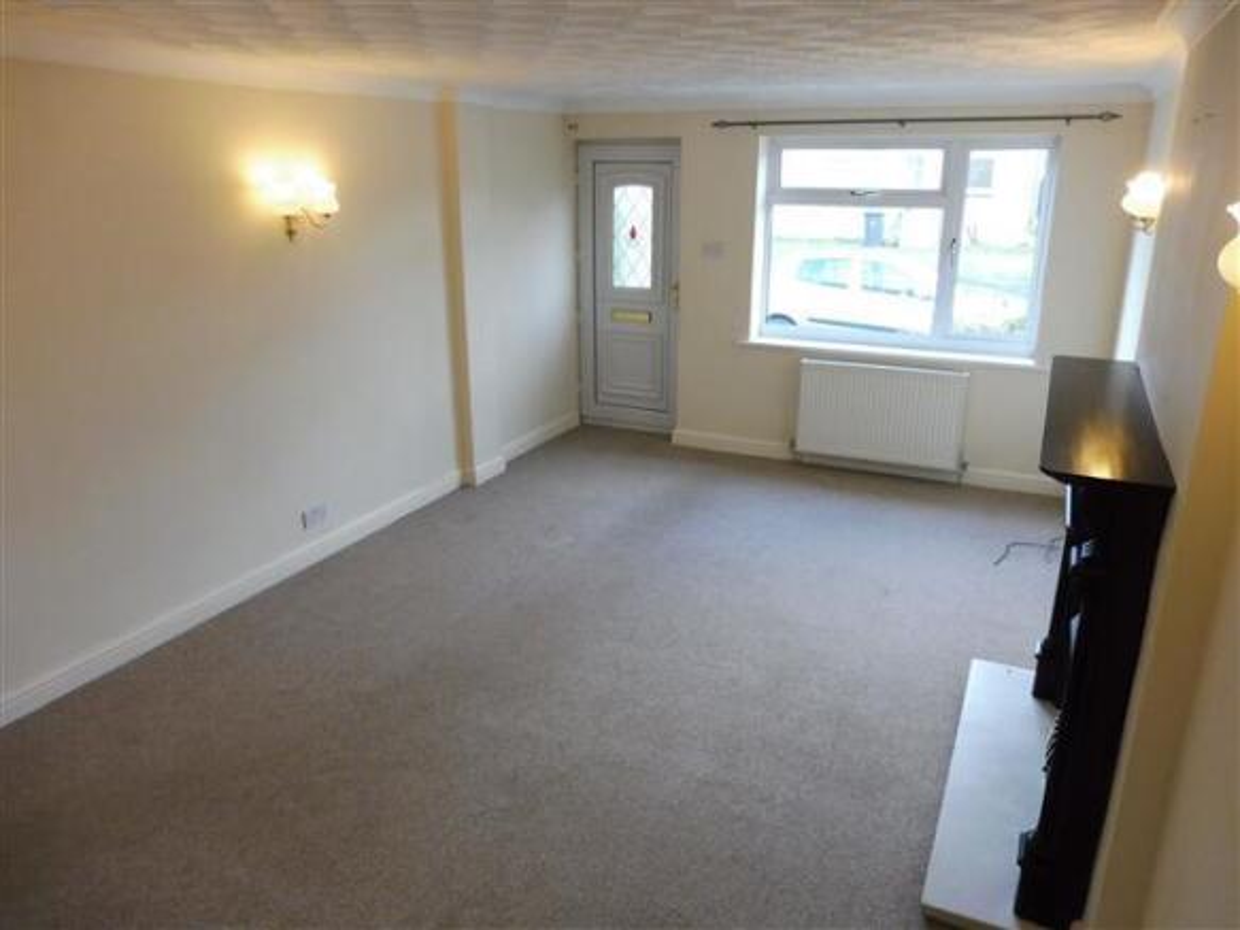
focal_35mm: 24
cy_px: 465
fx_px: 860
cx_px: 620
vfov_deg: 56.8
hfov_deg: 71.6
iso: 400
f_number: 3.3
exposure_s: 1/50
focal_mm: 4.3
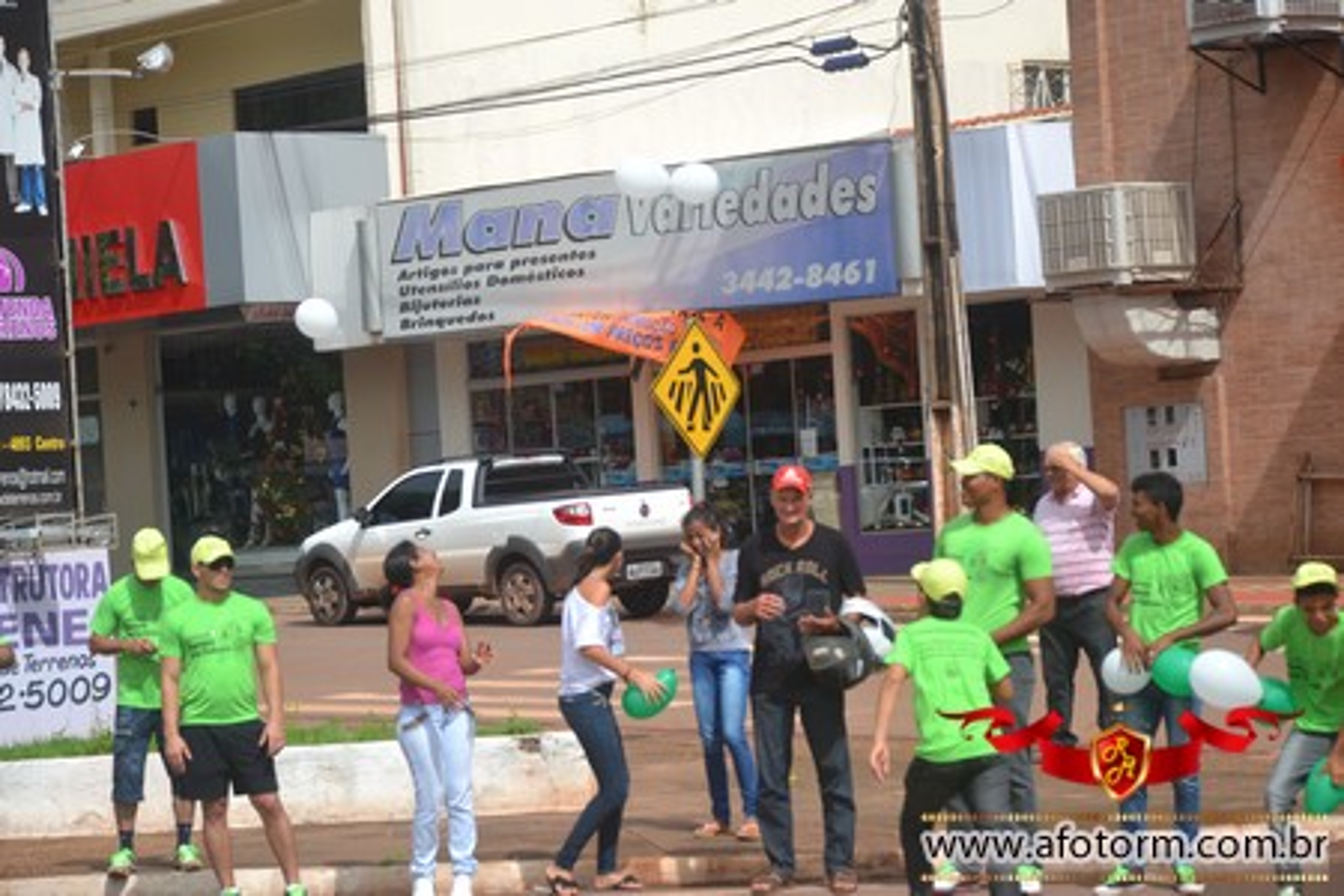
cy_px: 448
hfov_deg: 17.1
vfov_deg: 11.4
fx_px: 4480
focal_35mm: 120
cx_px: 672
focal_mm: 80
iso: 100
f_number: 6.3
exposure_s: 1/640
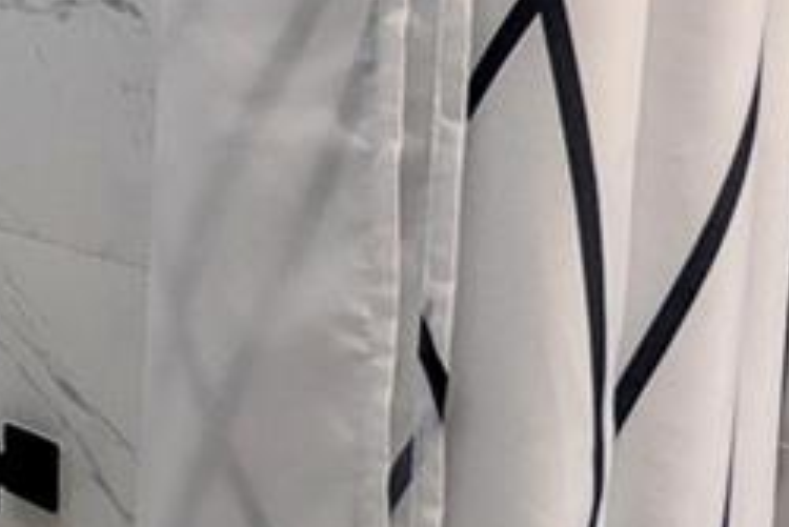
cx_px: -612
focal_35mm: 68
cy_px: 63
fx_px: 1491
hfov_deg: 20.9
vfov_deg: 19.7
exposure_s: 1/24
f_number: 2.2
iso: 65
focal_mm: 2.35
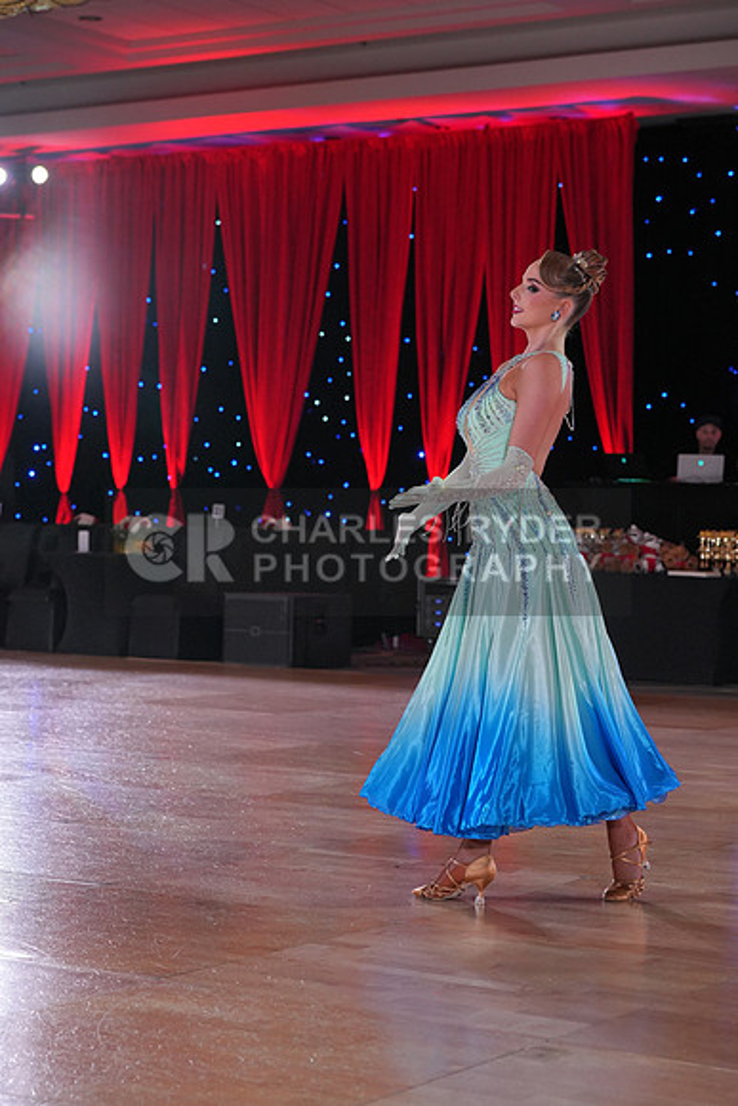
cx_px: 369
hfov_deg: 18.2
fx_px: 2305
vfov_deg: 27.0
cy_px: 553
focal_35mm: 75
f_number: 5
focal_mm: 75
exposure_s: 1/400
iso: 2000
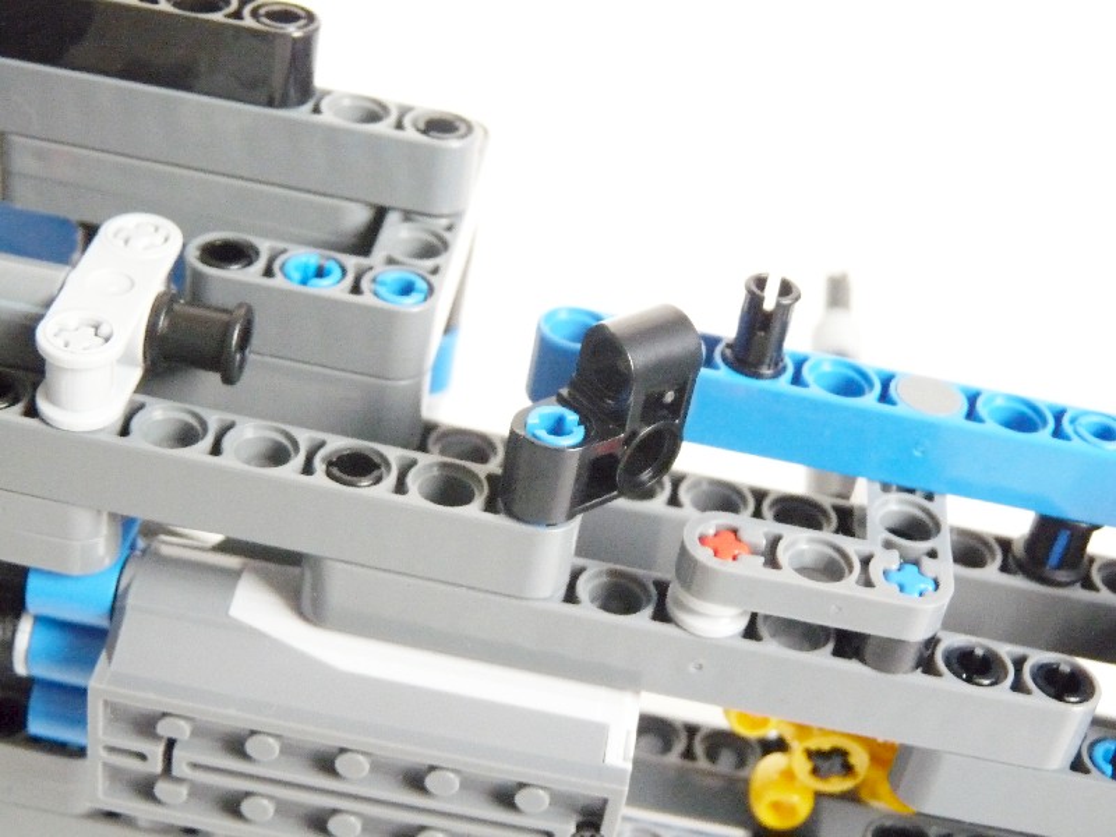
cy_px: 418
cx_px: 558
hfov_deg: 31.7
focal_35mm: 61
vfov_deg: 24.0
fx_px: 1967
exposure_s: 1/25
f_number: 3.2
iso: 800
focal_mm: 10.8
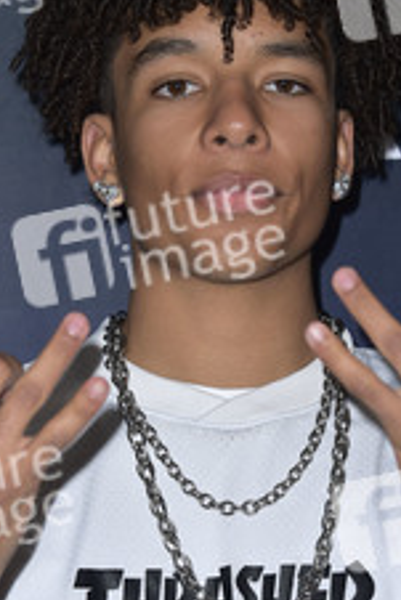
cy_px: 377
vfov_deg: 11.6
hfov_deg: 7.8
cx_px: 227
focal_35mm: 177
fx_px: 2953
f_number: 6.3
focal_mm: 100
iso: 320
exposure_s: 1/250
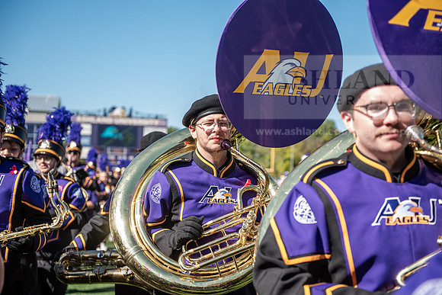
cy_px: 148
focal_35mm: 62
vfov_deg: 21.9
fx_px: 761
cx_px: 221
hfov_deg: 32.4
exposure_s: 1/500
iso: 125
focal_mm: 62
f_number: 3.5
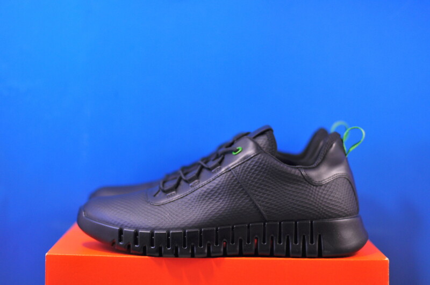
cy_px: 142
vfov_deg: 18.1
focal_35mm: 75
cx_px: 215
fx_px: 895
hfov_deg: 27.0
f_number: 2
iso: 250
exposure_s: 1/320
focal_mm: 50
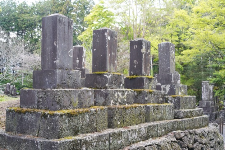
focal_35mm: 48
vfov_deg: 28.1
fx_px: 300
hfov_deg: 41.1
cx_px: 115
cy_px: 76
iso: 400
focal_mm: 47
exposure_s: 1/80
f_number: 4.5
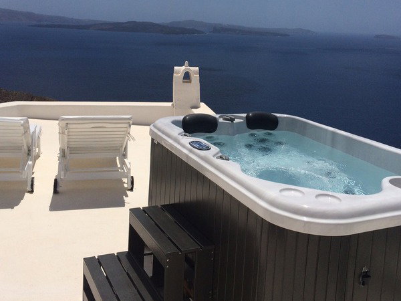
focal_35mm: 40
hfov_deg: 46.8
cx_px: 214
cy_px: 104
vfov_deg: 35.7
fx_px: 463
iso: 40
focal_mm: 4.12
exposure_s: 1/8264
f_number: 2.2
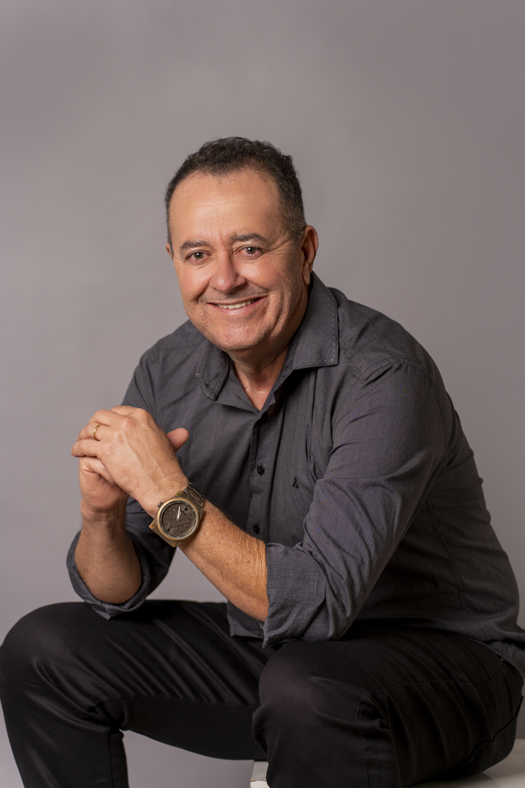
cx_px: 262
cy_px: 394
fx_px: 2340
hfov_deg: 12.8
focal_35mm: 107
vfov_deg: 19.1
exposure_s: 1/160
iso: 200
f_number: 3.5
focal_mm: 107
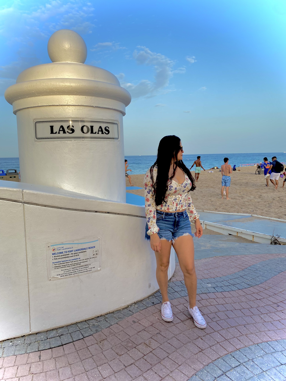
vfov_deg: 67.3
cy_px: 190
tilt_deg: -6.0
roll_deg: +1.5
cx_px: 143
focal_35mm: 26
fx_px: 286
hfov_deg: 53.1
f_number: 1.8
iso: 32
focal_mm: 4.25
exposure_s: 1/666
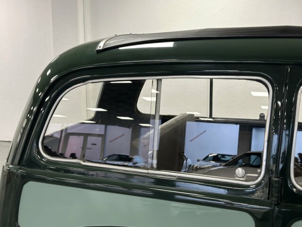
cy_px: 114
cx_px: 151
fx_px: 419
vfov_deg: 30.3
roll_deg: +1.3
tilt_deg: -10.0
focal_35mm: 48
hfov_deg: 39.7
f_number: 1.78
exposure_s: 1/60
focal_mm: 6.86
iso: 160
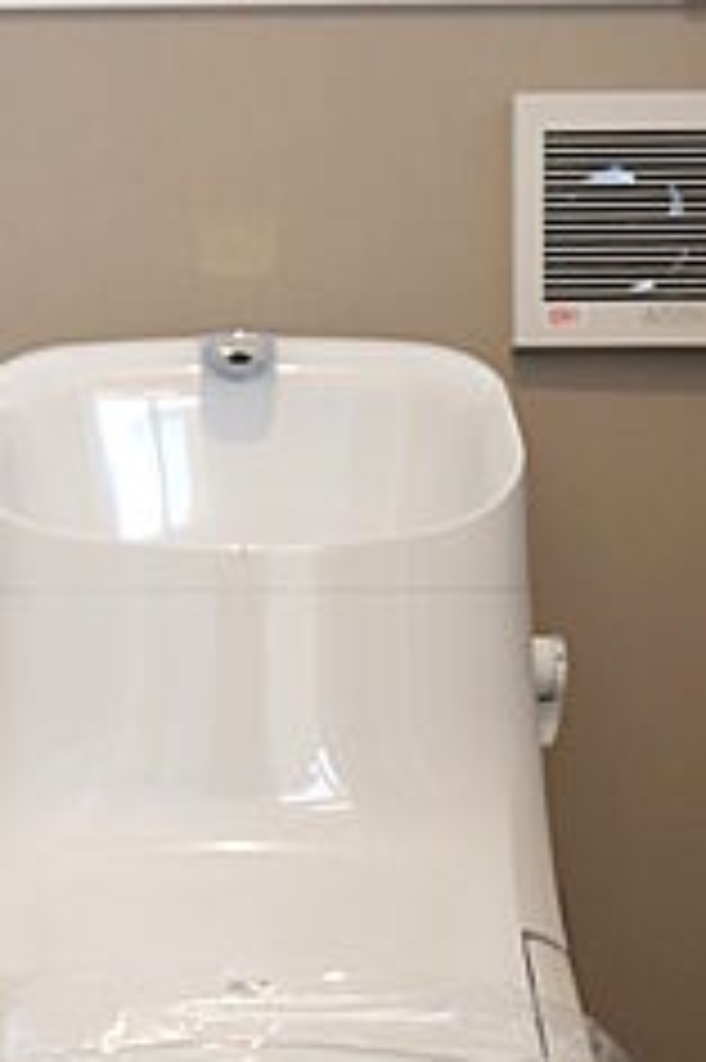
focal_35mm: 71
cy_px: 619
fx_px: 2091
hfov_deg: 18.9
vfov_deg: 28.4
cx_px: 99
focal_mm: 18
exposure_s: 1/30
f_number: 4.5
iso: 400
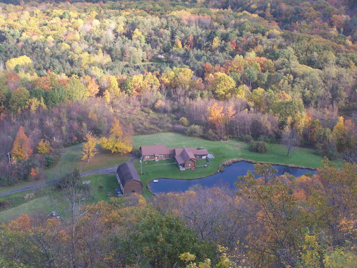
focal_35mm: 69
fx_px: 712
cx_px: 178
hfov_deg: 28.2
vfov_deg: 21.3
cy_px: 134
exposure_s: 1/125
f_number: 3.2
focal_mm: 11.5
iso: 80
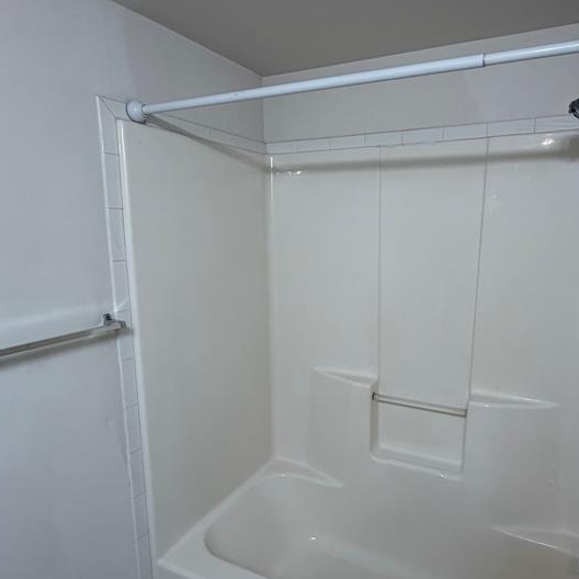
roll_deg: +0.5
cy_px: 304
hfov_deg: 64.8
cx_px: 326
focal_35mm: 24
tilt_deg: -9.4
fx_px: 454
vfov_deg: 65.0
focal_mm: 2.22
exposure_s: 1/120
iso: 125
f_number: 2.2
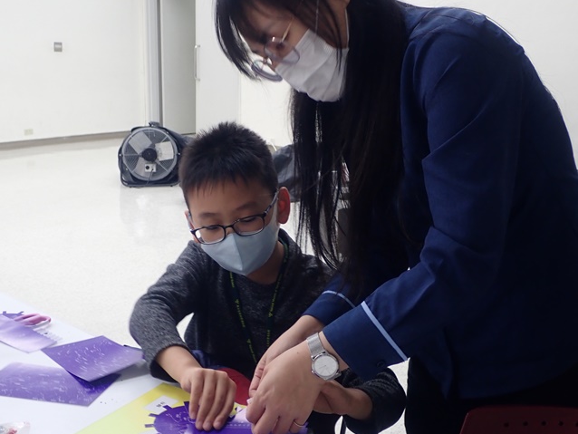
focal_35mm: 47
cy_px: 224
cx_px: 282
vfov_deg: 30.9
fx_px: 785
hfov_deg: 40.4
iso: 200
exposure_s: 1/40
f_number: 2.8
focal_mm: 7.34
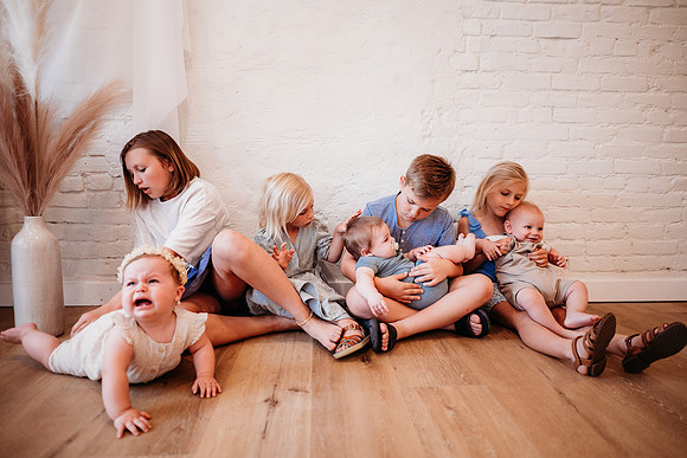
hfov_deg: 73.7
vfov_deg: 53.2
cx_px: 344
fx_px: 458
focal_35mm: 24
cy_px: 229
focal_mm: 24
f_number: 2.2
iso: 250
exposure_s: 1/160
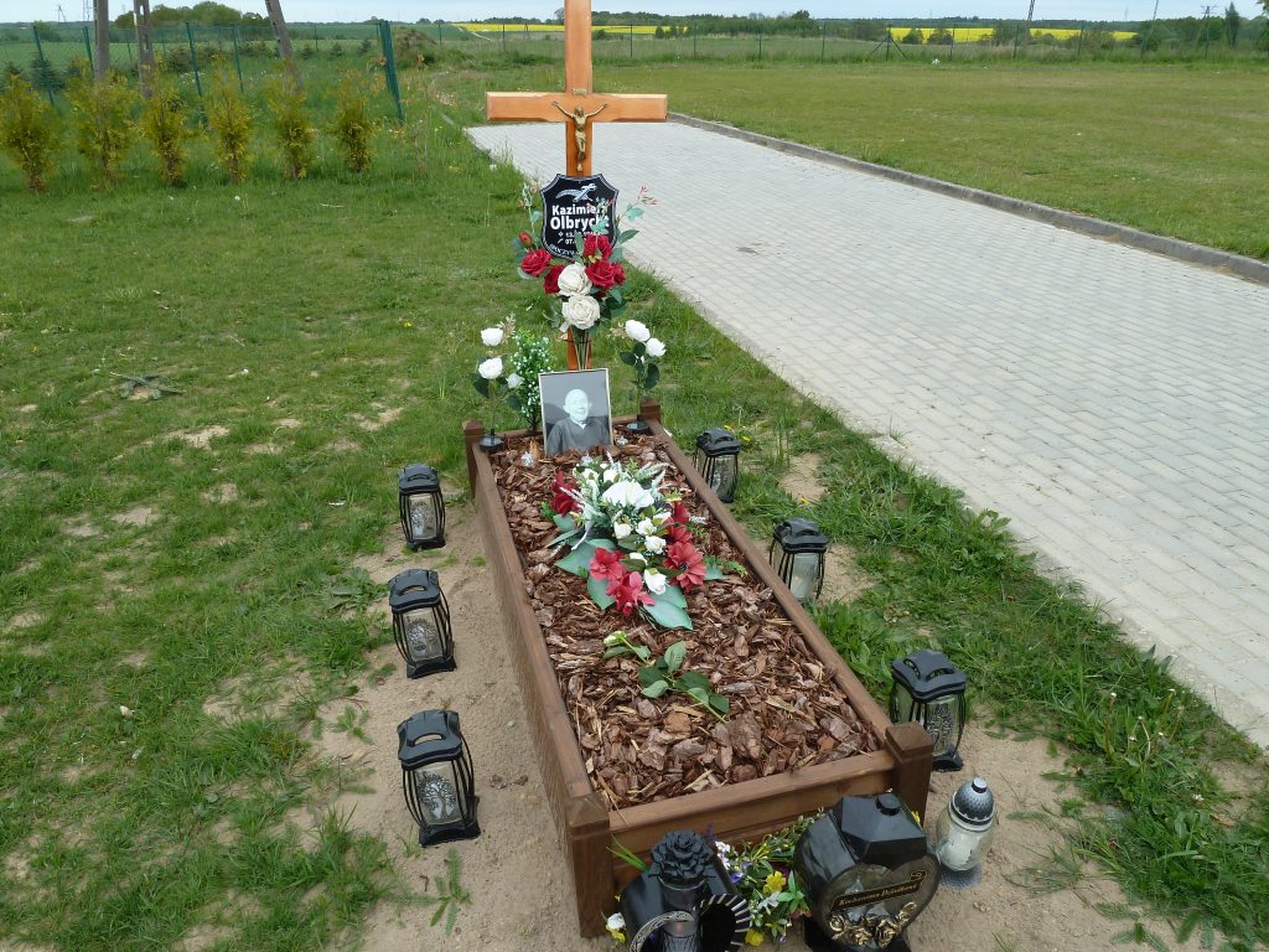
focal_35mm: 25
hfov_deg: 69.4
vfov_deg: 54.9
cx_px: 634
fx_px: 916
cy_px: 476
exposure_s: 1/250
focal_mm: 4.1
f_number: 4
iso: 80
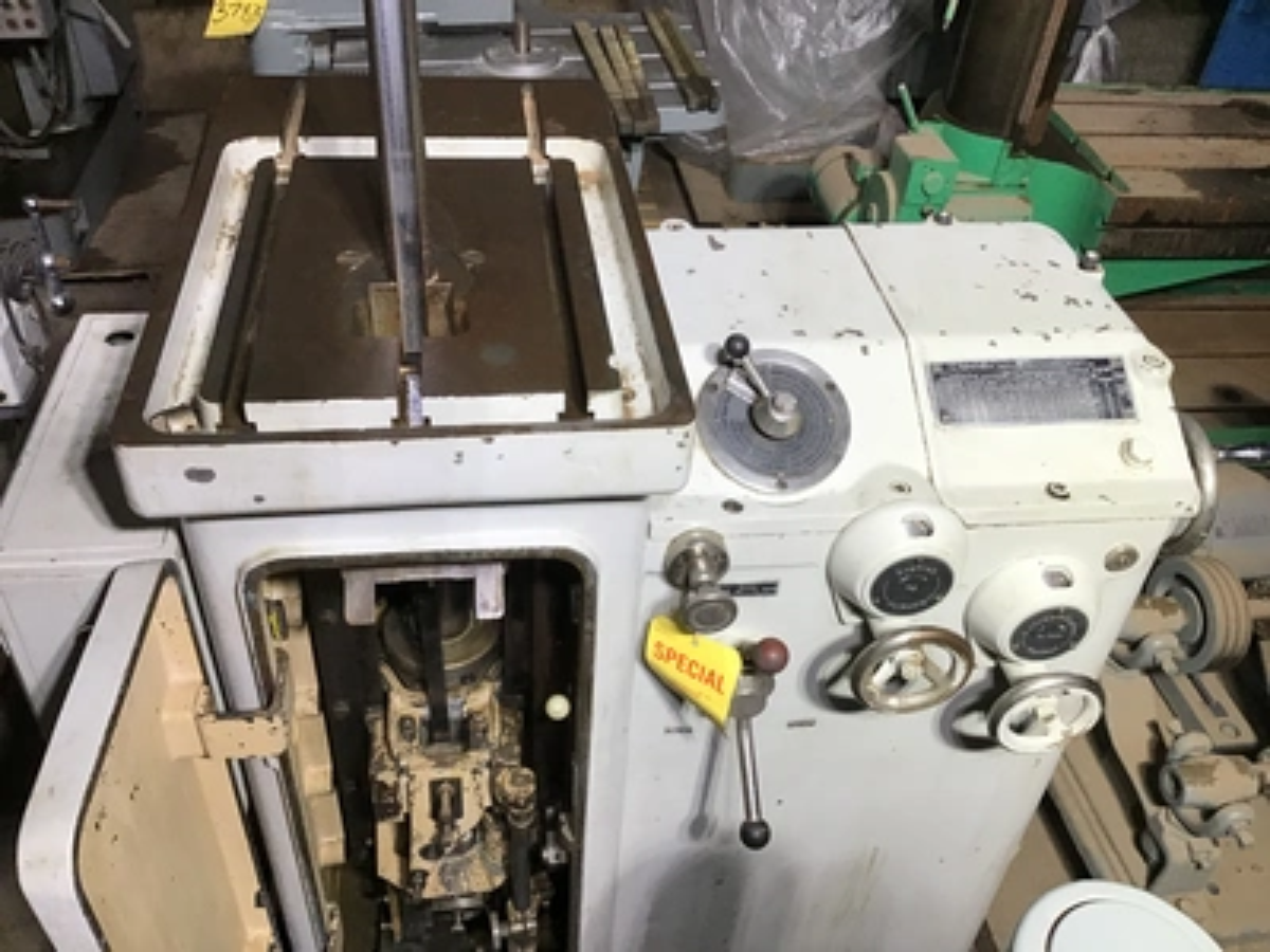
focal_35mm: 31
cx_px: 635
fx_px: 1137
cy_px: 476
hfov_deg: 58.4
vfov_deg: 45.4
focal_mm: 3.3
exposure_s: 1/30
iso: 32
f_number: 2.4
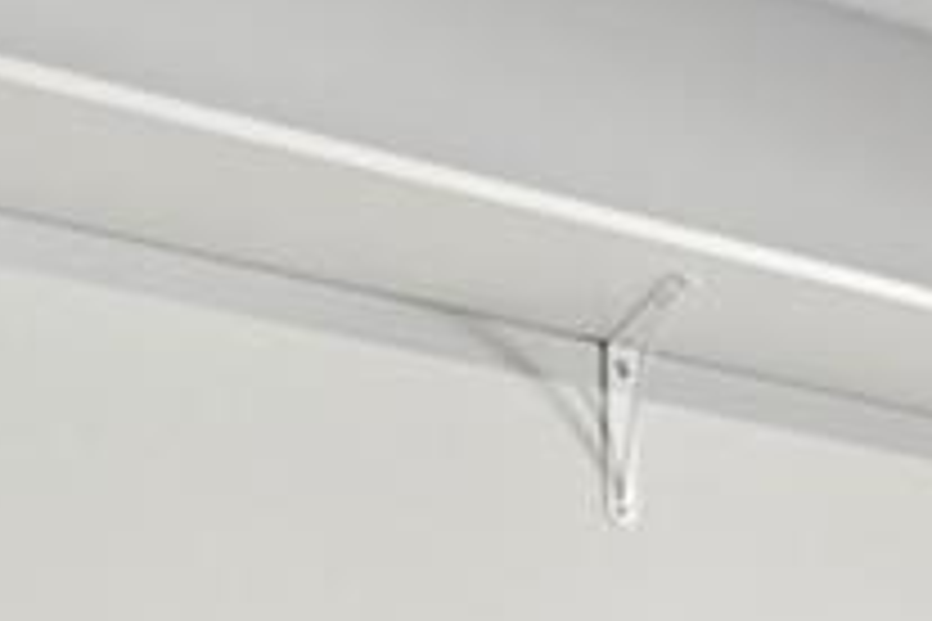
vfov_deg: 11.3
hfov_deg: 13.8
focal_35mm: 108
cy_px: 1310
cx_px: 2197
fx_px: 2796
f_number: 8
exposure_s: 1/15
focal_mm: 14
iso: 320
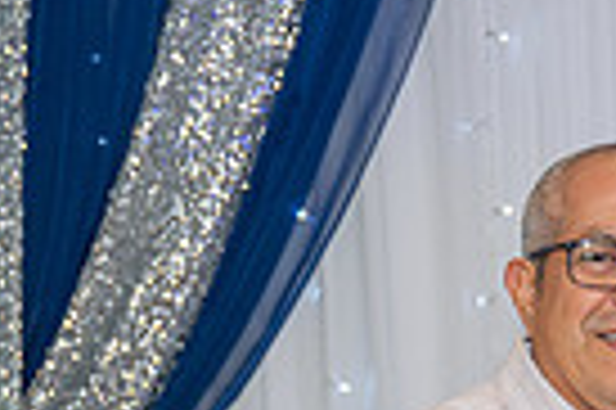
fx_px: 3333
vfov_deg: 6.8
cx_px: 913
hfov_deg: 10.2
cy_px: 764
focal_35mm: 195
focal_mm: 46
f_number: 3.2
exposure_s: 1/200
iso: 1000
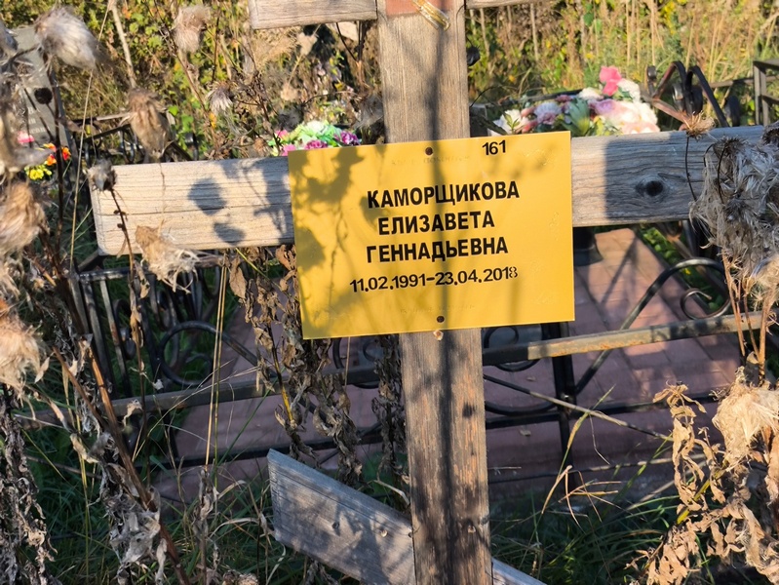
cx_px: 390
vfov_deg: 29.1
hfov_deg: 38.2
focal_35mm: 50
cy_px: 292
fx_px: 1126
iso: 50
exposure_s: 1/405
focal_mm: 4.71
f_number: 1.7
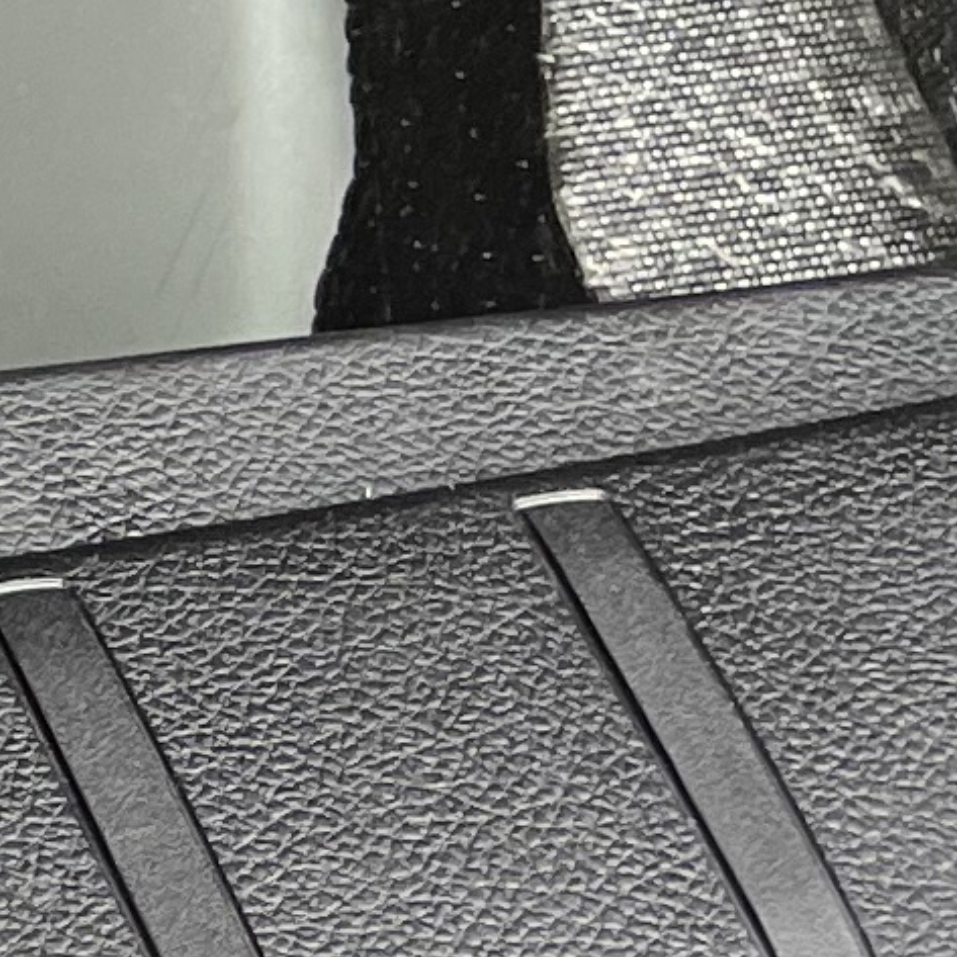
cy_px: 2
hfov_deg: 7.5
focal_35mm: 196
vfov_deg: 8.9
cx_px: -2215
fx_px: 6131
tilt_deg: -56.1
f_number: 1.6
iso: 100
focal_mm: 5.1
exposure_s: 1/122
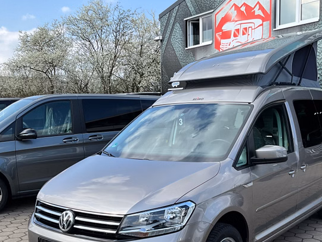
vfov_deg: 33.3
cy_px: 164
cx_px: 176
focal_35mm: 43
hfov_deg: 43.8
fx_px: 400
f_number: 1.8
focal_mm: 3
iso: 25
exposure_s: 1/869
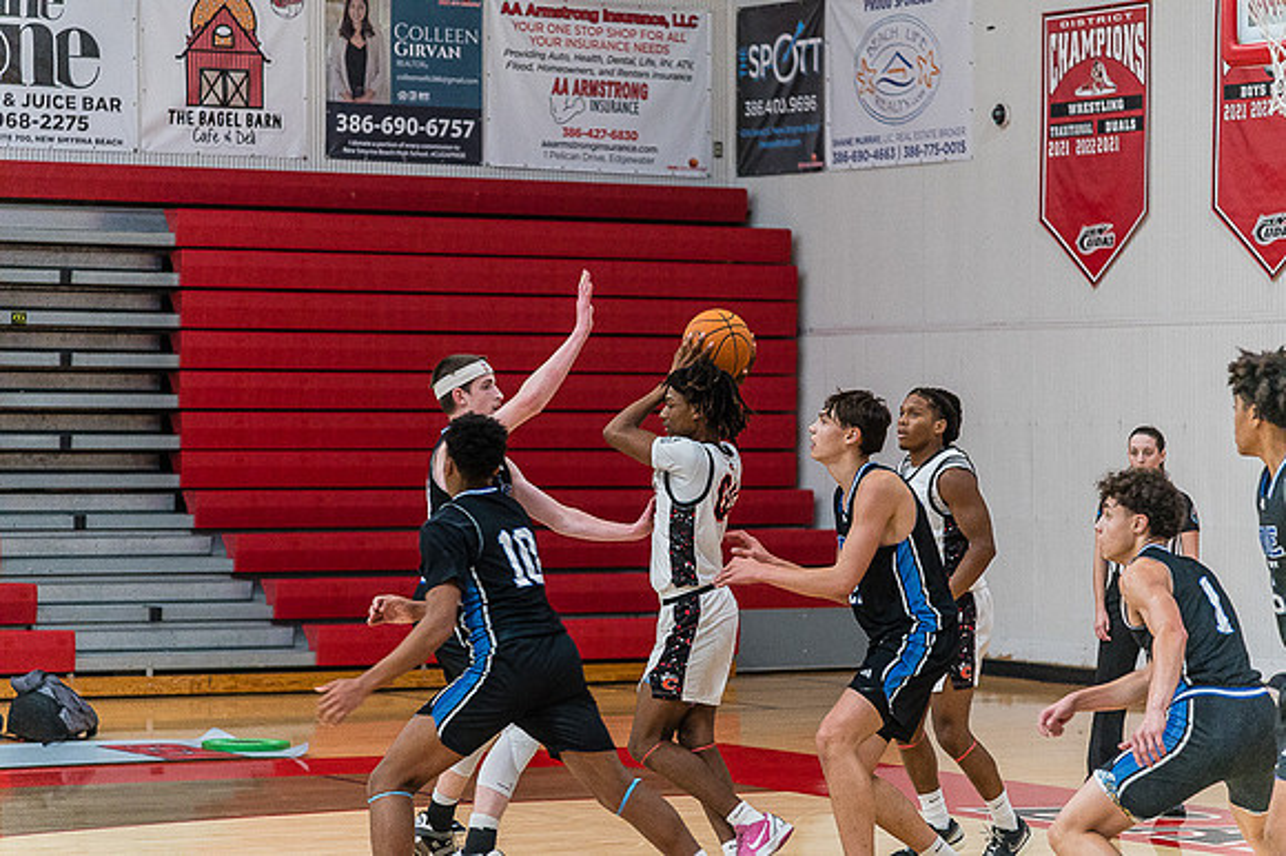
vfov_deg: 11.4
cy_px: 428
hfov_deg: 17.1
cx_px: 643
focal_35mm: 120
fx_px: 4284
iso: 5000
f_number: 4
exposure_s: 1/320
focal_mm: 120
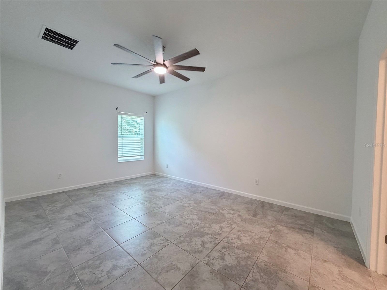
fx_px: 157
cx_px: 194
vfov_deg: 85.7
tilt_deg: -1.8
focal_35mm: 14
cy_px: 145
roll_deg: +0.0
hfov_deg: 102.1
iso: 320
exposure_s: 1/120
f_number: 2.2
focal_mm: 2.22
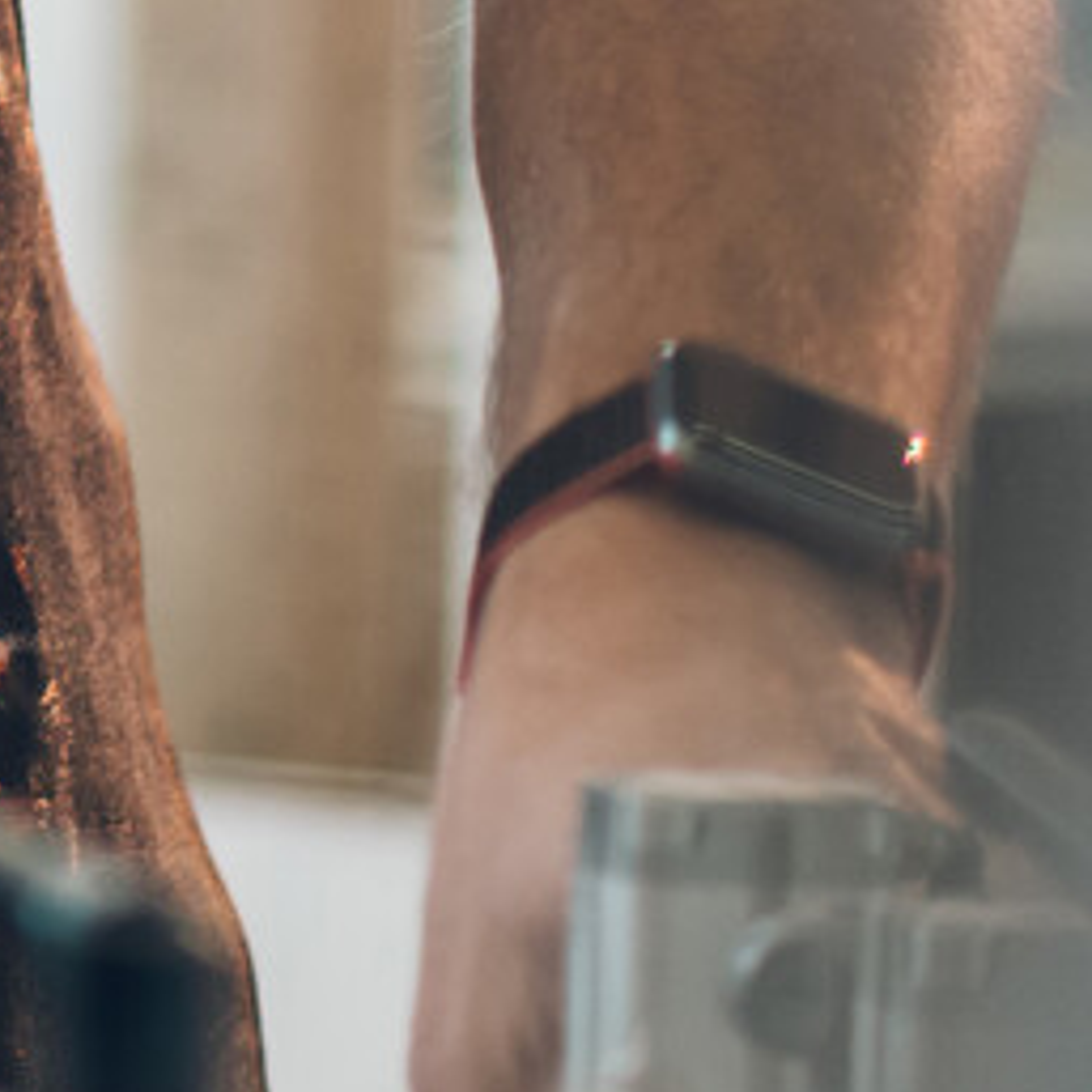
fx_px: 20022
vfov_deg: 3.1
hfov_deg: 3.1
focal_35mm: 561
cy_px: -984
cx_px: -1661
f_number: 1.8
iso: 250
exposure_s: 1/200
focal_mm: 85
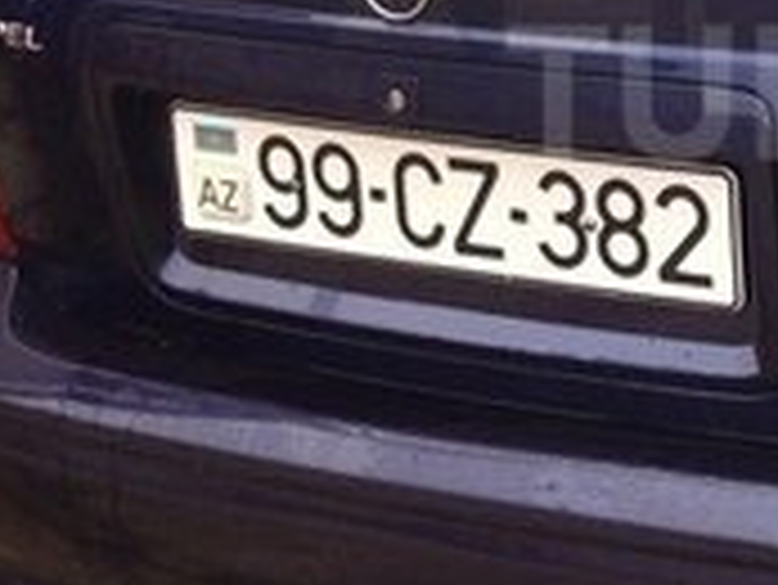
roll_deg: -0.8
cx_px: 967
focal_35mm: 126
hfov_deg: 15.0
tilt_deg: -16.1
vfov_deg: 11.7
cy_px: 92
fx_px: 2834
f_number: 2.4
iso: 64
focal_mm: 4.12
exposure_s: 1/120
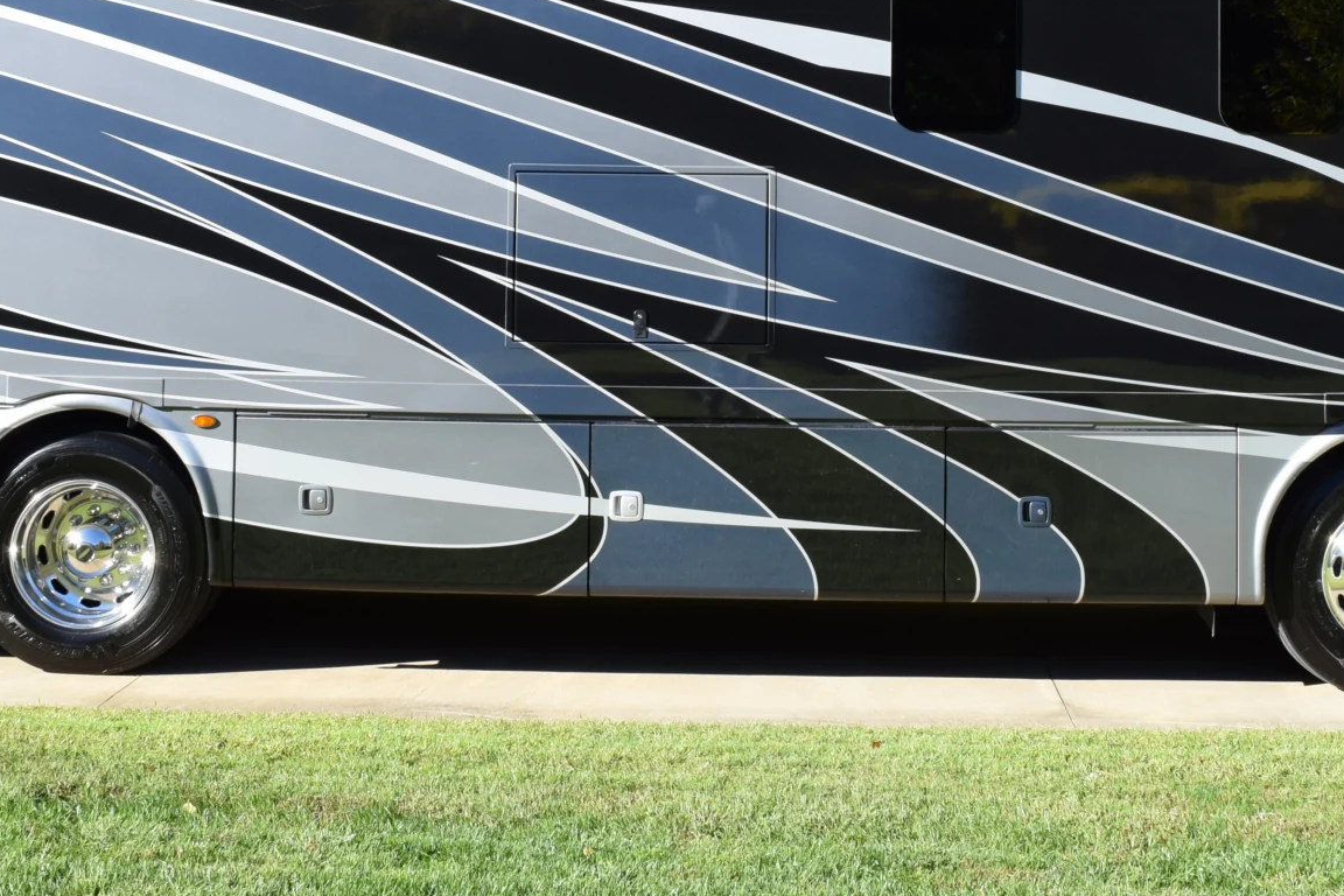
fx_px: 2240
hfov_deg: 33.4
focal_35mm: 60
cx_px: 660
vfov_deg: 21.6
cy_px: -44
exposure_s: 1/250
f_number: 8
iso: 280
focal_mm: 18
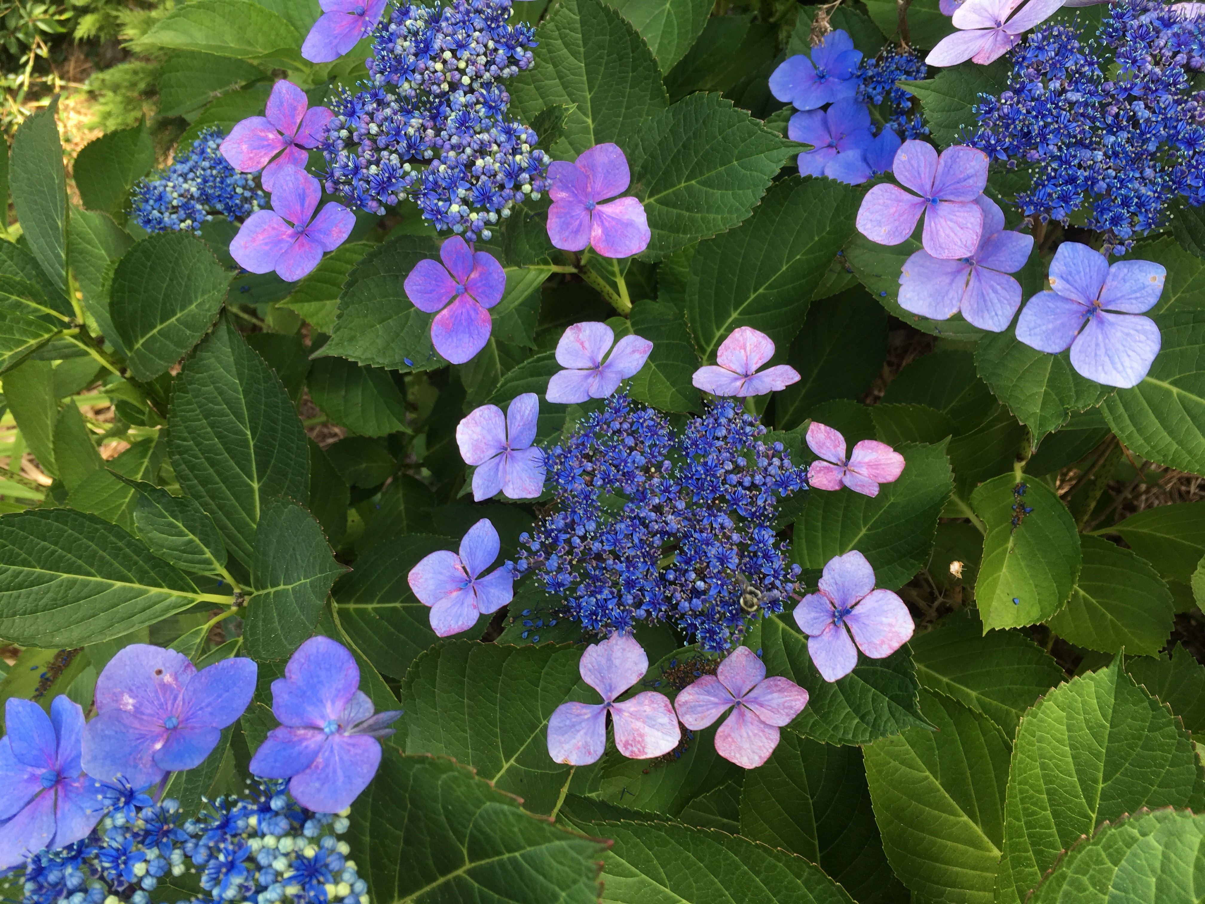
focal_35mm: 29
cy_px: 452
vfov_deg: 48.2
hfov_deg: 61.7
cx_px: 602
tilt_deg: -65.6
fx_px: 1010
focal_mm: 4.15
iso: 25
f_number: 2.2
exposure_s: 1/120
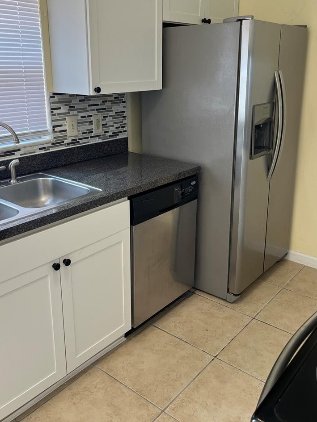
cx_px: 148
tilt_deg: -16.7
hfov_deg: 42.9
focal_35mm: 33
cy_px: 184
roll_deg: +1.2
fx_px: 403
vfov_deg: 55.2
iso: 50
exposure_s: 1/120
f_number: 1.6
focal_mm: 5.1
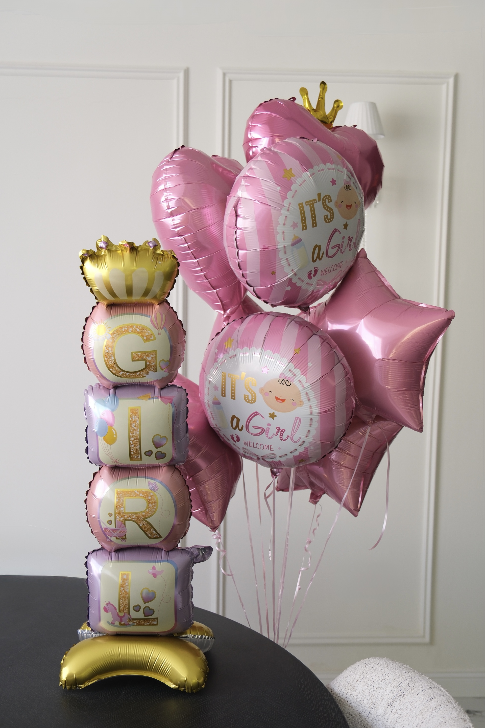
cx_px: 232
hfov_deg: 34.2
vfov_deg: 49.5
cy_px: 381
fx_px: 788
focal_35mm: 39
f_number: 2.8
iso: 400
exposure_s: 1/160
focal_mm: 24
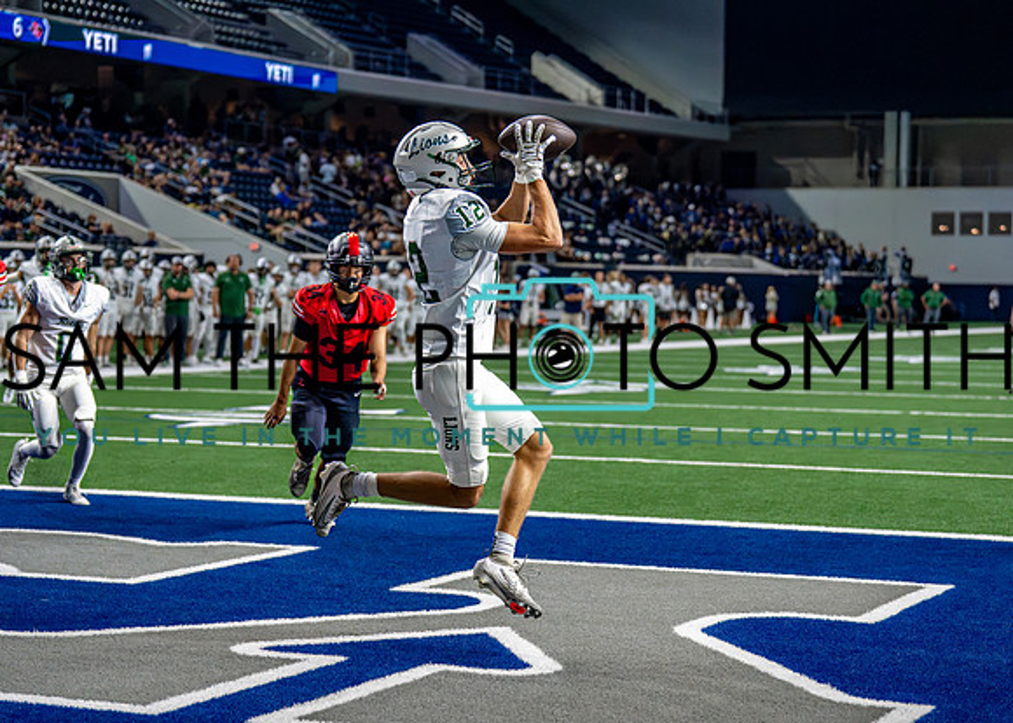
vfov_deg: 17.2
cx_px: 490
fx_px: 2388
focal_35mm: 83
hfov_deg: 24.0
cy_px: 398
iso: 4000
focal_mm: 70
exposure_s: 1/2000
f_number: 2.8
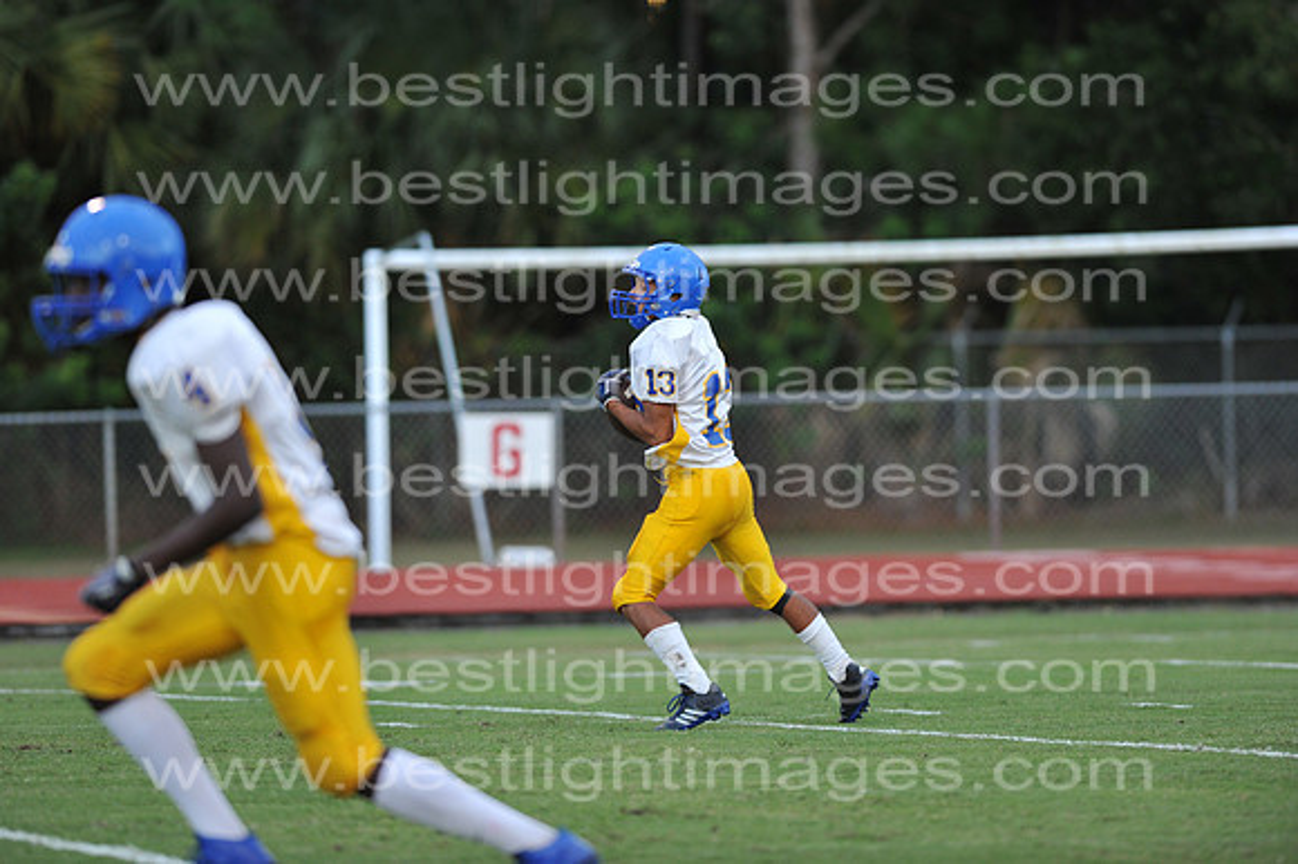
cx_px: 649
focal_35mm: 300
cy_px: 432
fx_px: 10810
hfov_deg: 6.9
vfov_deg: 4.6
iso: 1600
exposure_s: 1/1000
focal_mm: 300
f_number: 4
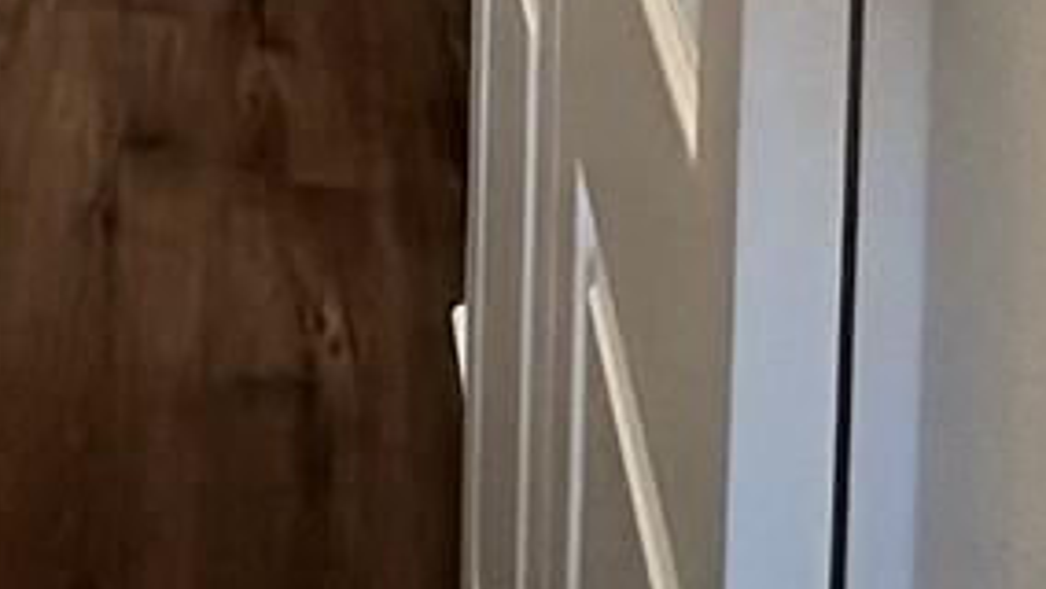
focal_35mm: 86
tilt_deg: -4.0
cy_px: -1079
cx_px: -383
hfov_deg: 21.8
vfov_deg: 10.6
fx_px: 2386
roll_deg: -0.9
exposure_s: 1/120
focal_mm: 2.22
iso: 250
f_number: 2.2
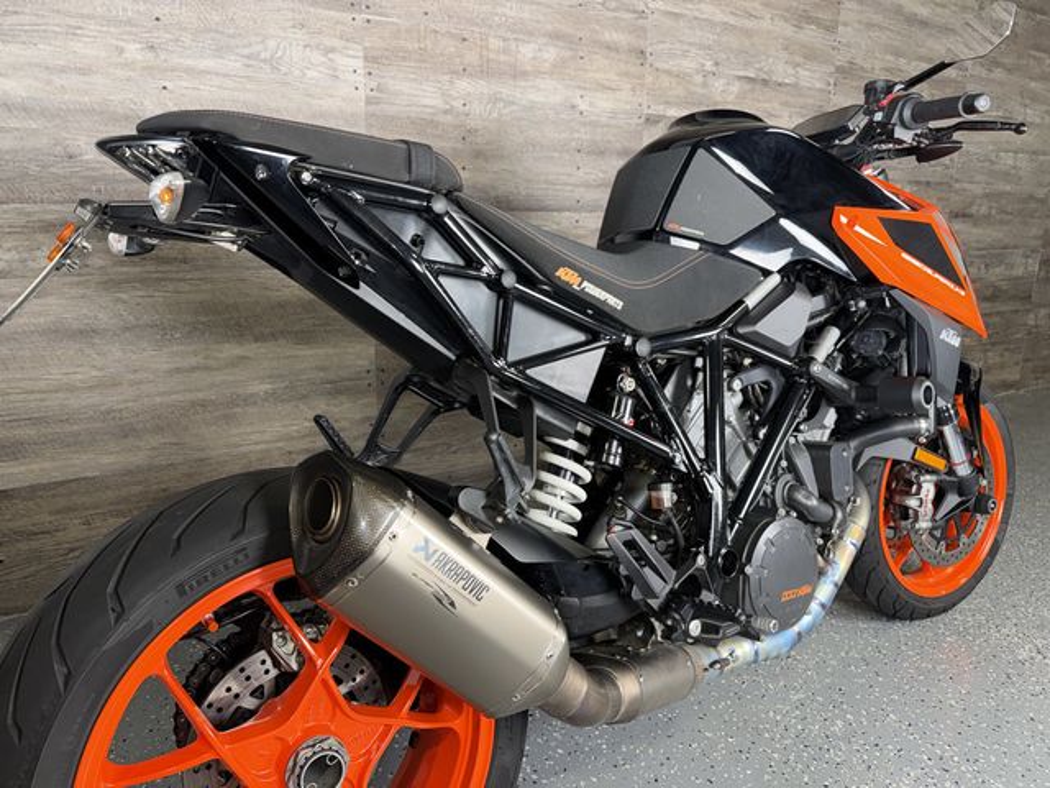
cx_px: 525
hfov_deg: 71.6
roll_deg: -1.3
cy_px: 394
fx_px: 728
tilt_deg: -13.7
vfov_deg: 56.8
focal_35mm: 24
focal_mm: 6.76
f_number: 1.78
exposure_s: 1/19
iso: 64
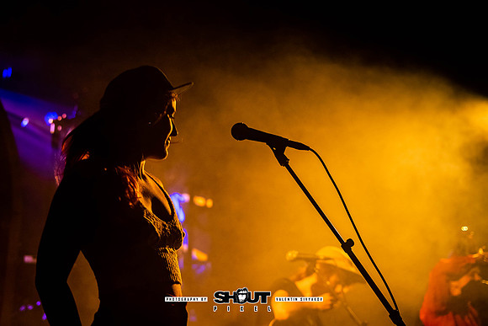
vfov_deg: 21.7
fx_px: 849
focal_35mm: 63
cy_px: 164
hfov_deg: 32.0
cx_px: 218
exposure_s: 1/200
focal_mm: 50
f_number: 2.2
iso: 1250
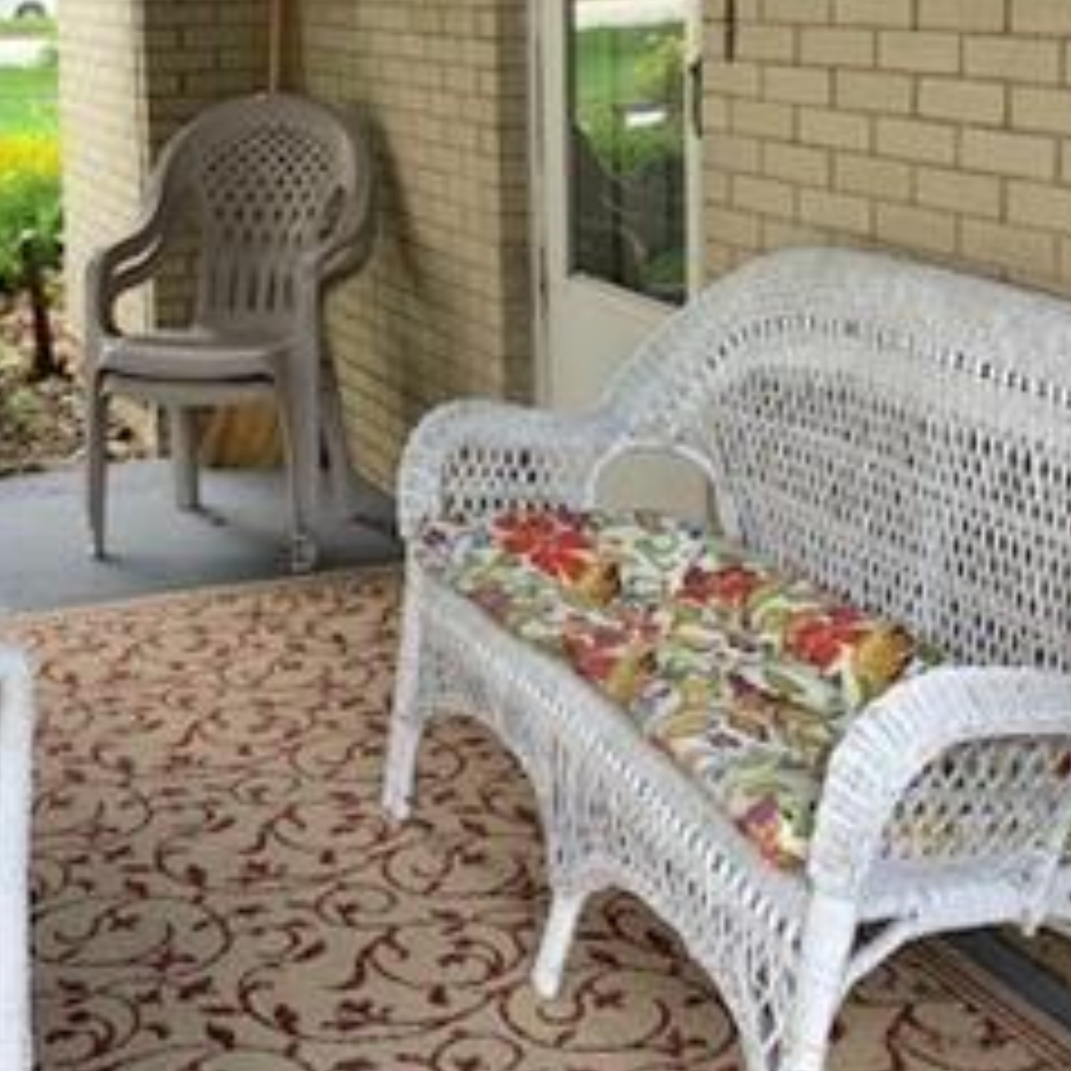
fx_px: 2030
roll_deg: +1.0
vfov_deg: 29.0
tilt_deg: -7.3
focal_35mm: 58
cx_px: 351
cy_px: 230
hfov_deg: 29.3
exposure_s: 1/135
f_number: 1.8
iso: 25
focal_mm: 4.25
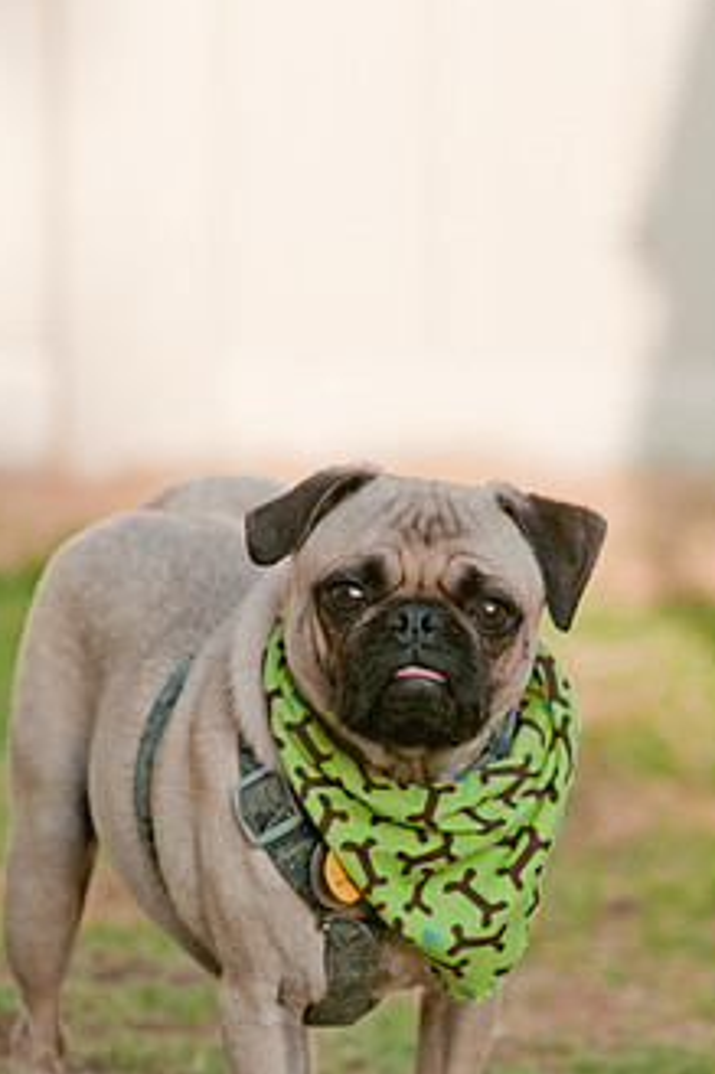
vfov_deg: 5.7
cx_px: 364
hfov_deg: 3.8
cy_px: 715
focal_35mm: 359
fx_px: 10696
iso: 250
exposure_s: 1/800
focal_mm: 175
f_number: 5
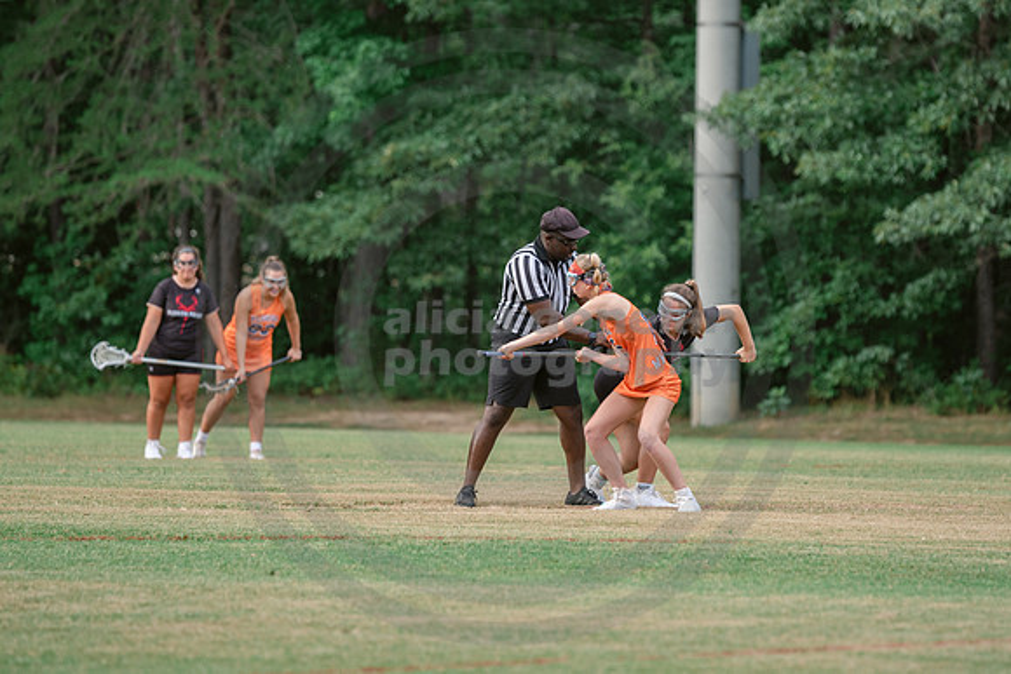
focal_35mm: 316
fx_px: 8873
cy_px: 252
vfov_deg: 4.4
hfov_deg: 6.5
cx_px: 581
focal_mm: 200
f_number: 3
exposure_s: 1/640
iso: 250
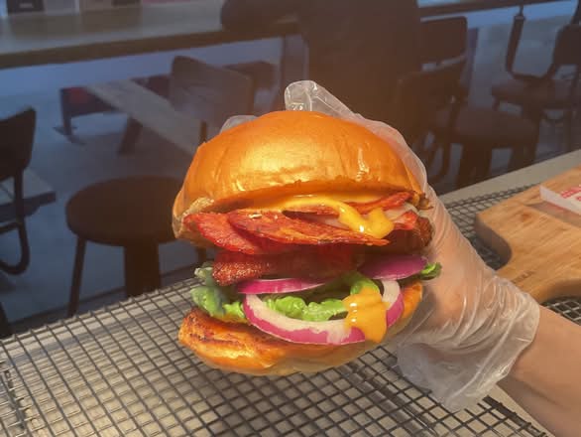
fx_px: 487
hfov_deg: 61.6
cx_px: 290
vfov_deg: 48.3
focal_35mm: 29
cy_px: 218
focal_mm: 3
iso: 50
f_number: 1.8
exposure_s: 1/120
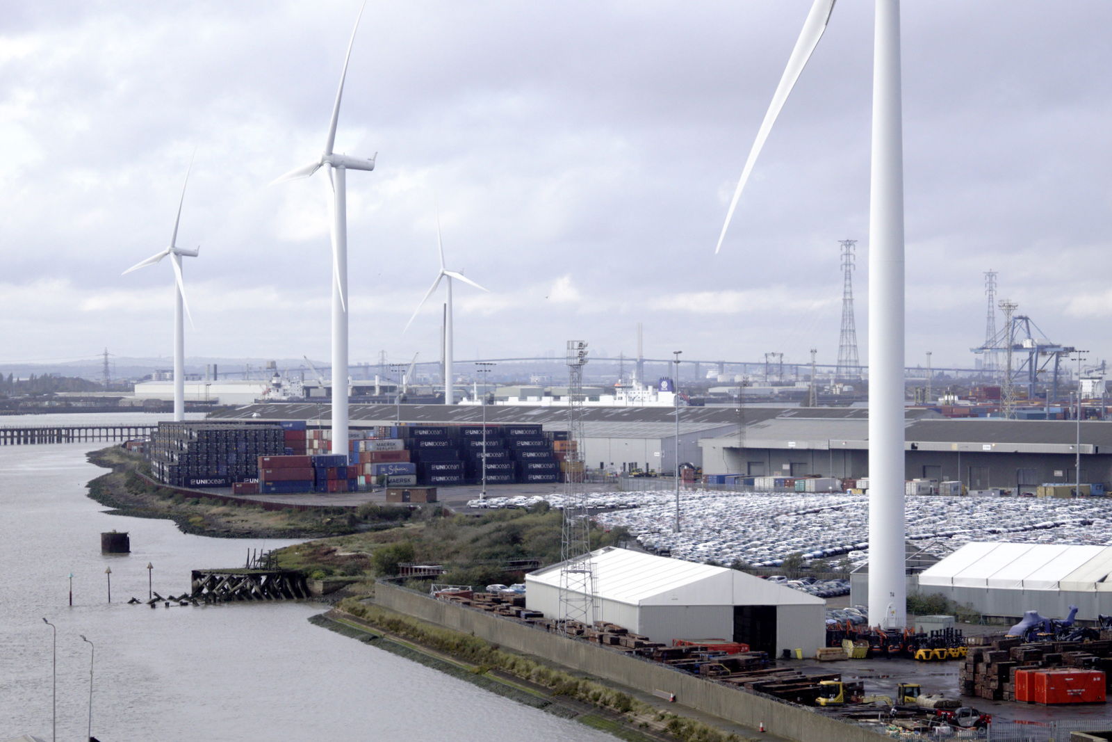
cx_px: 556
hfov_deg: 19.5
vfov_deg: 13.0
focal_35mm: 105
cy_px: 371
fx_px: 3243
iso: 800
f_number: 5.6
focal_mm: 70
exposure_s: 1/3200
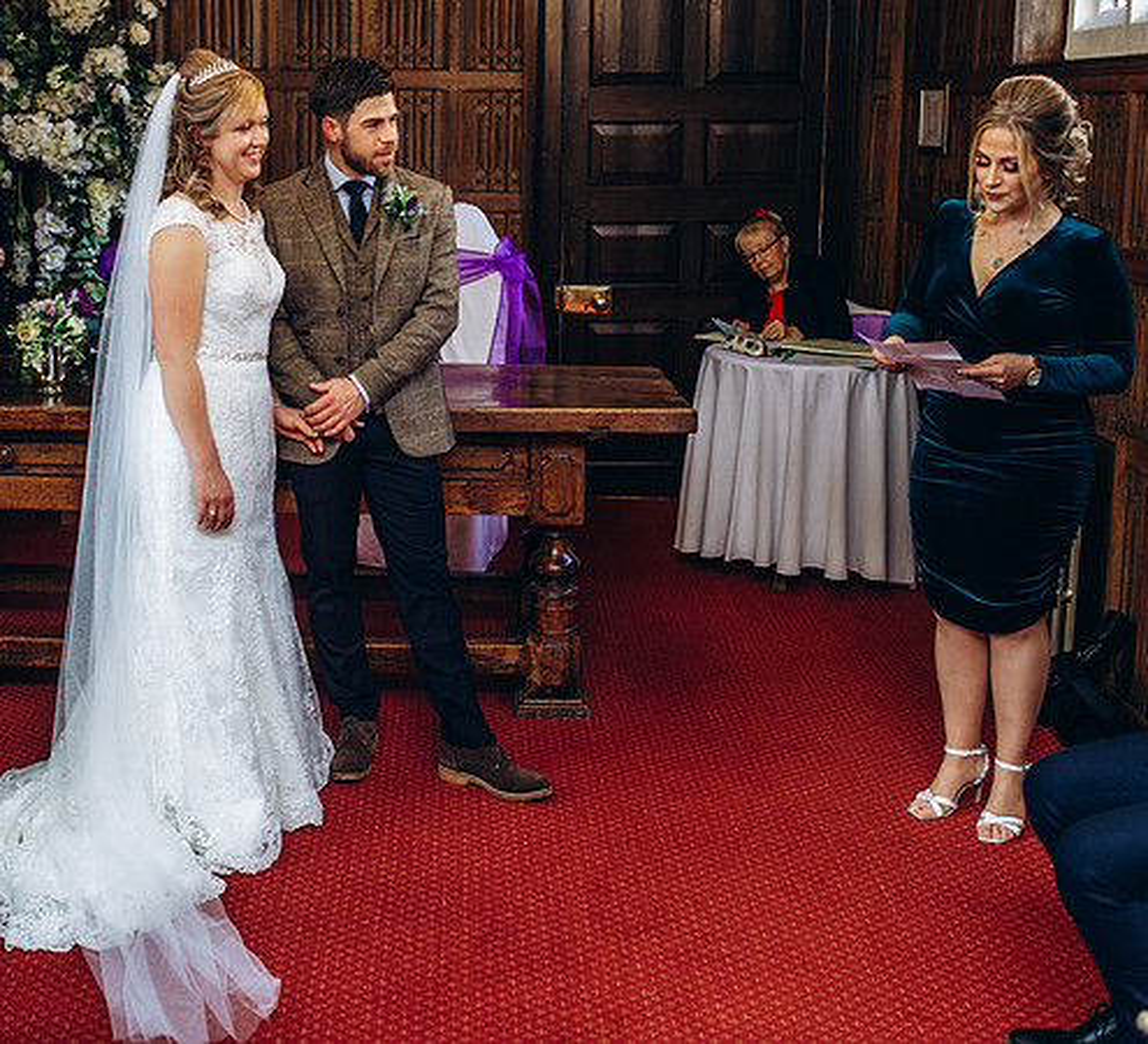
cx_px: 415
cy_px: 442
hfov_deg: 35.9
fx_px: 1758
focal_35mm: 49
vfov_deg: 33.0
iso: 160
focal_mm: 35
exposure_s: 1/125
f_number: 2.5
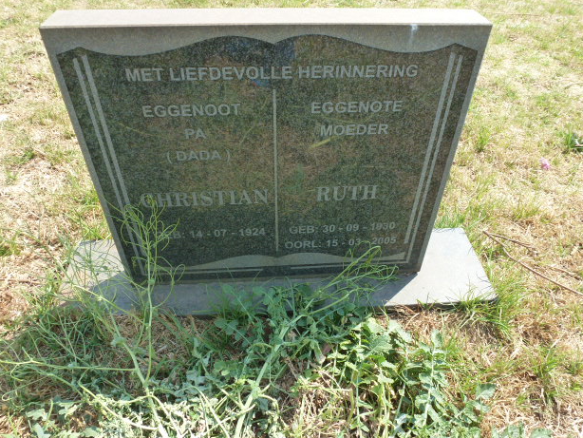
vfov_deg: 54.9
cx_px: 298
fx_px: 421
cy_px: 218
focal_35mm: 25
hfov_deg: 69.4
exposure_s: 1/250
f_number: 4
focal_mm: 4.3
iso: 160
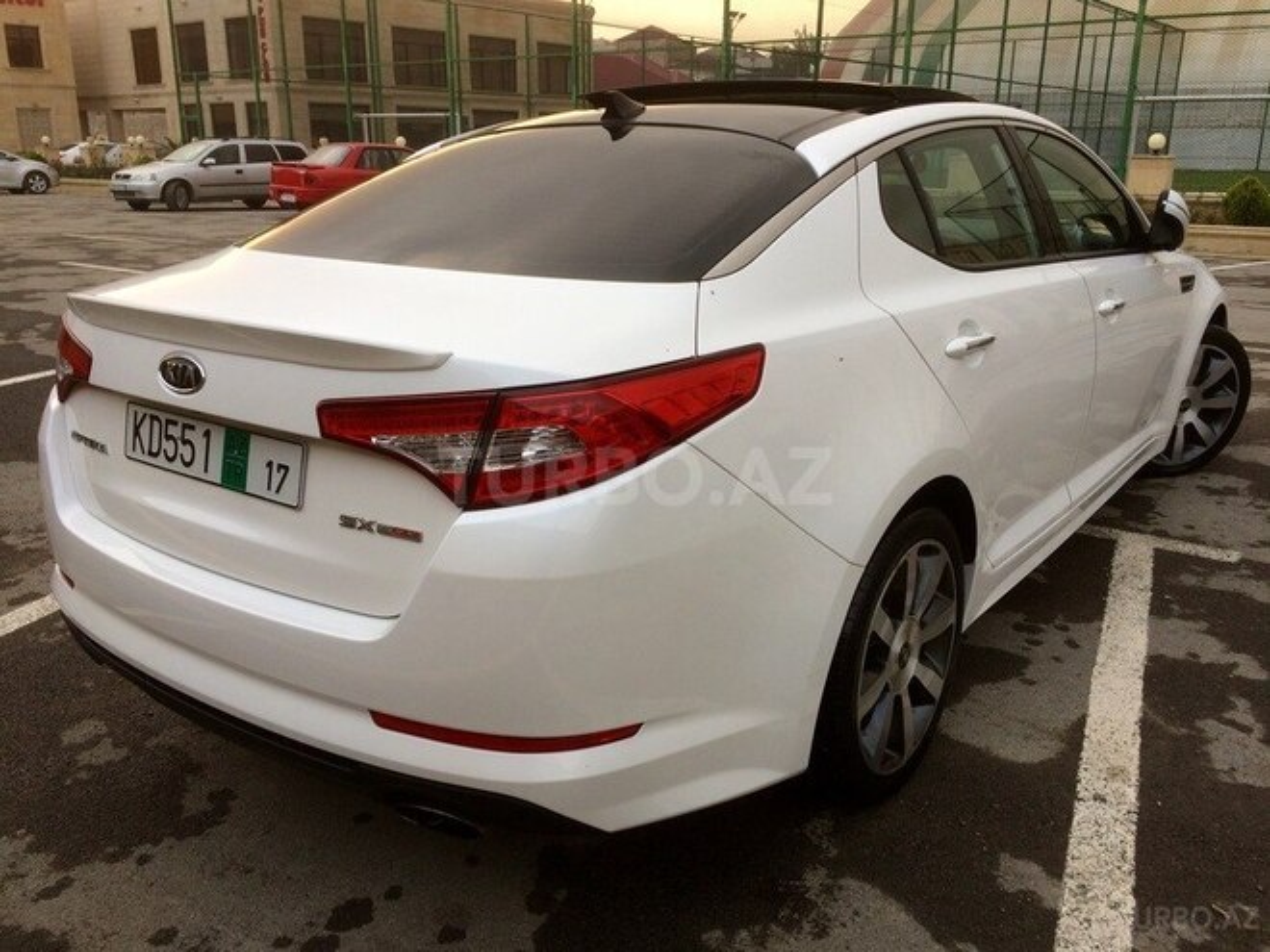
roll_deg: -1.0
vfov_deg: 48.2
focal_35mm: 29
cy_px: 476
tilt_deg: -16.8
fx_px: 1064
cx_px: 635
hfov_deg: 61.7
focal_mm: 4.15
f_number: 2.2
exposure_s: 1/123
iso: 32
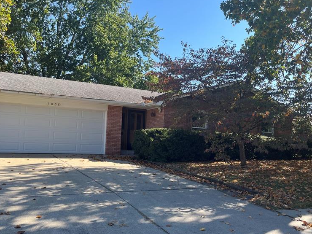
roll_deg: -2.0
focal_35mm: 36
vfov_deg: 39.6
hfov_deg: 51.1
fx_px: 324
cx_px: 183
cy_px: 129
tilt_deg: +2.9
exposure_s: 1/975
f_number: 1.6
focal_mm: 5.1
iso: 50
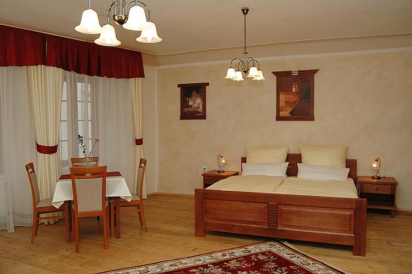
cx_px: 206
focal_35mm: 27
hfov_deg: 67.4
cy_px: 137
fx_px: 309
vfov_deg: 47.8
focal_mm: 18
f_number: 5
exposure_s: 1/60
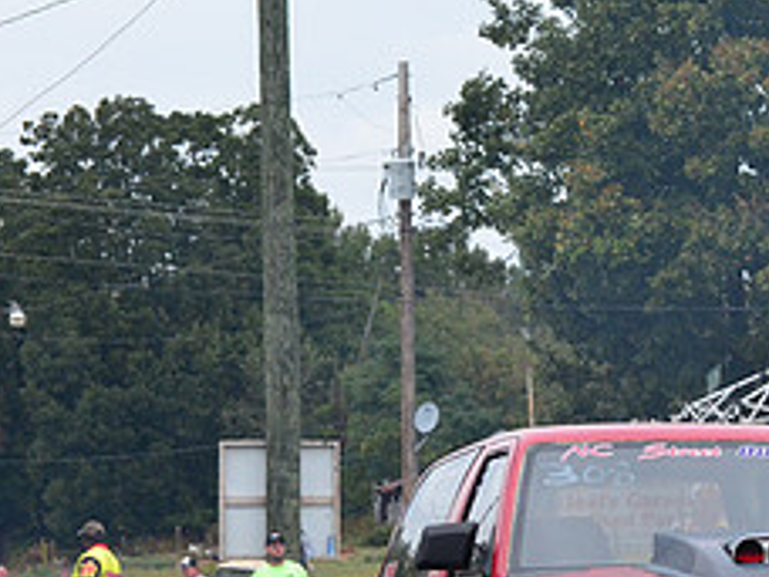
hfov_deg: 8.2
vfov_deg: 6.2
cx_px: 867
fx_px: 5292
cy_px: 580
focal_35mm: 238
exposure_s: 1/1250
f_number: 9
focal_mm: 65
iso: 1000
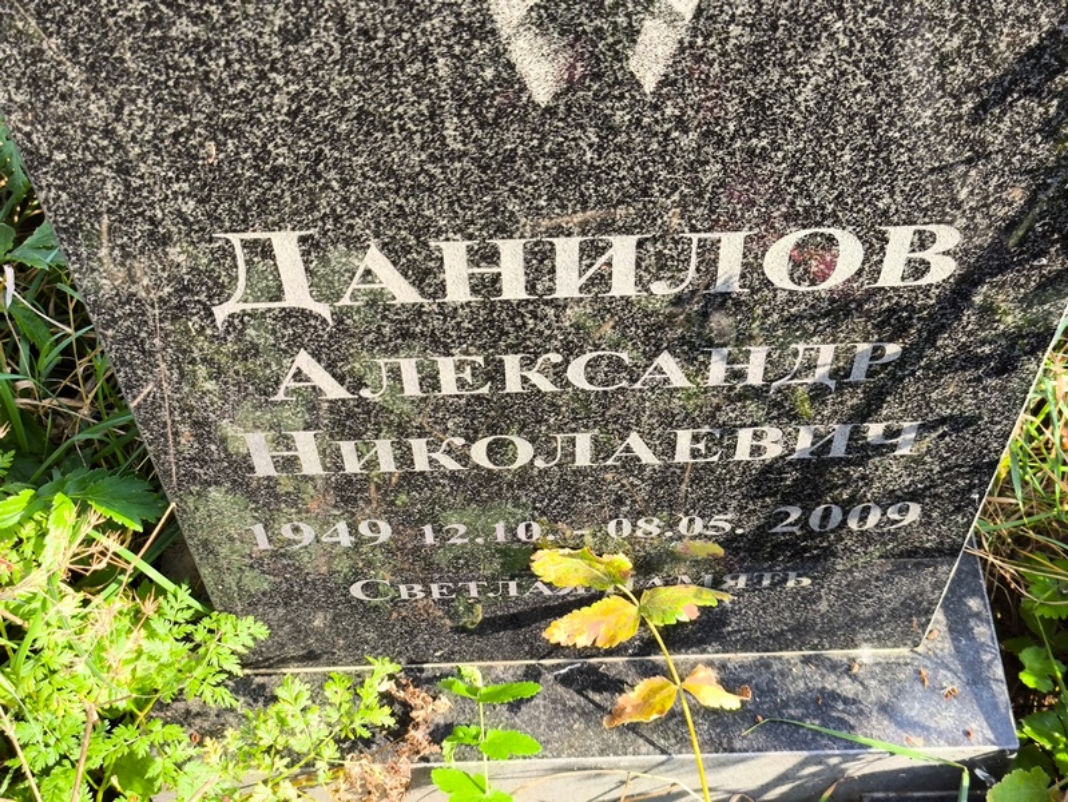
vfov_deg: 29.1
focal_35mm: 50
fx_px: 1543
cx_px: 534
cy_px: 401
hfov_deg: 38.2
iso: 50
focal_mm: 4.71
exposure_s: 1/225
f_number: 1.7
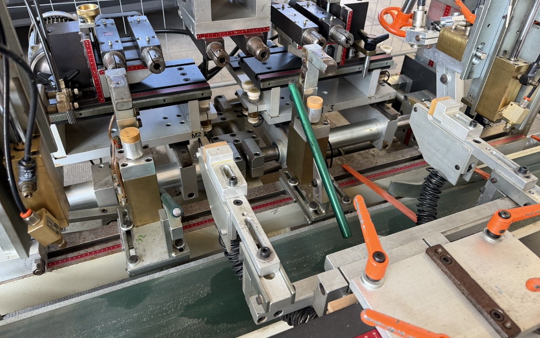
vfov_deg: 47.6
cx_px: 271
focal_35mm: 26
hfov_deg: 70.4
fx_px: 383
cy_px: 164
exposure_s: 1/66
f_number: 1.78
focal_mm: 6.76
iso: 200
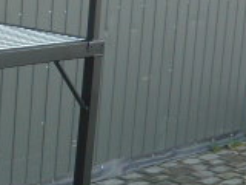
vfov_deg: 11.2
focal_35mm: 132
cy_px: 97
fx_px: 938
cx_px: -180
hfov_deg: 13.6
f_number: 2.8
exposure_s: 1/80
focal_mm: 5.5
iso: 100
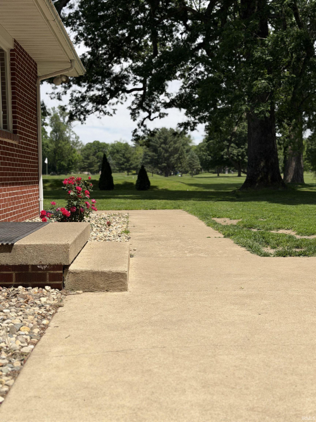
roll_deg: -0.7
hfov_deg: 30.3
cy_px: 211
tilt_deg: -3.7
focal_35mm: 48
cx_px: 158
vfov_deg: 39.7
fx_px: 584
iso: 64
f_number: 1.78
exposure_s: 1/5587
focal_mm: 6.76
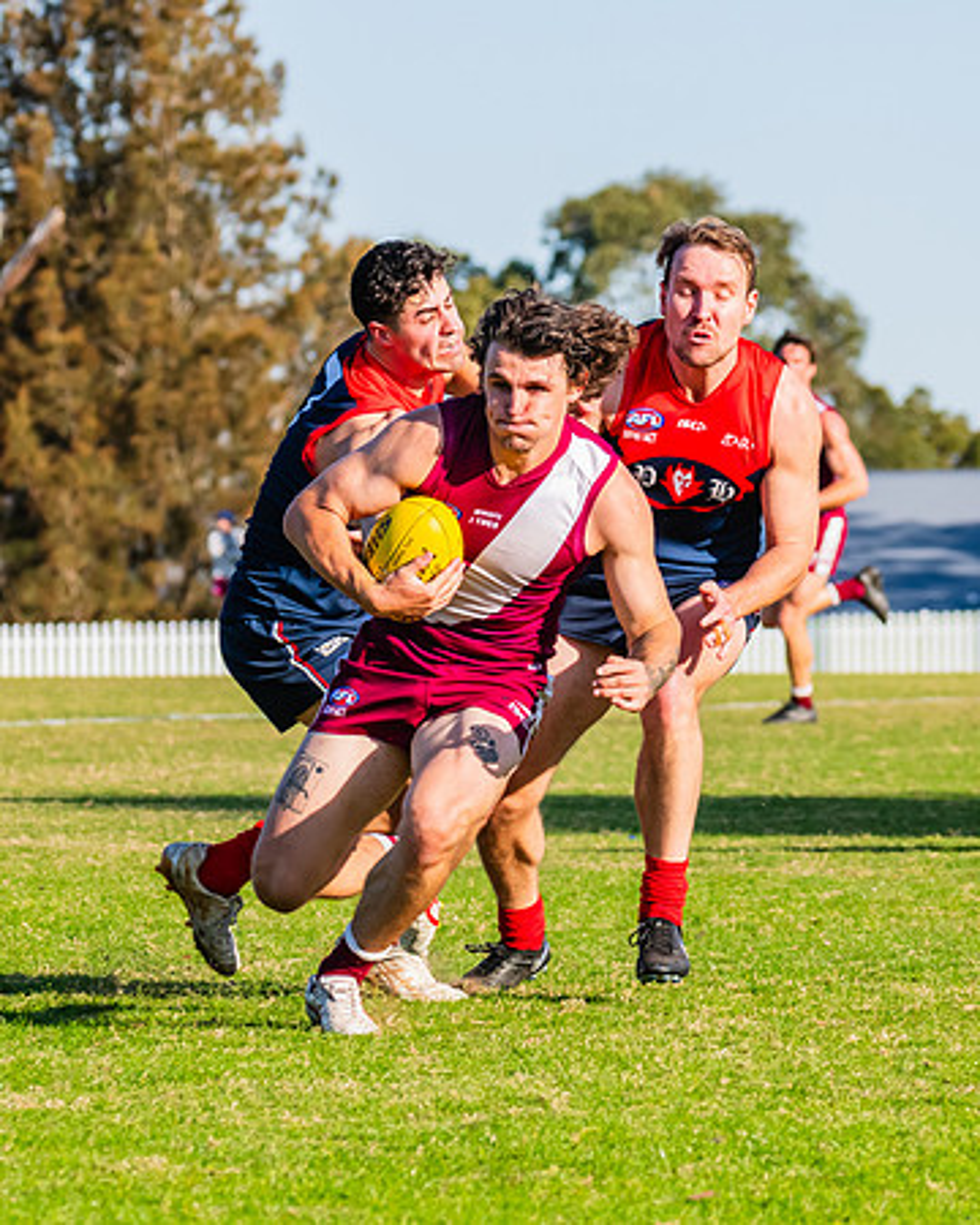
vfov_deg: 5.7
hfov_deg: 4.6
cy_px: 615
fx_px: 12239
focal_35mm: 338
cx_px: 543
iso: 800
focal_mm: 195
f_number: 9
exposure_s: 1/1250
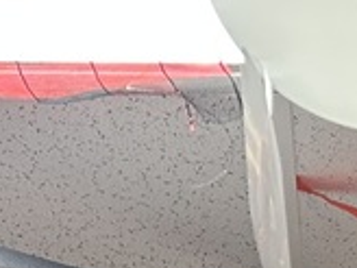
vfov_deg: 8.1
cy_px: 750
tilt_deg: +13.7
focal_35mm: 162
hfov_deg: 12.0
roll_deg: -0.1
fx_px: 1671
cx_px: 407
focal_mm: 5.7
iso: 125
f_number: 1.5
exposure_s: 1/60
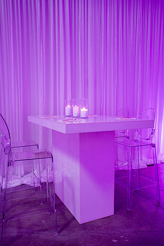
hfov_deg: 42.3
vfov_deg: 60.2
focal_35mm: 31
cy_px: 129
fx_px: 212
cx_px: 86
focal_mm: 29
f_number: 4
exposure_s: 1/15
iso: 400
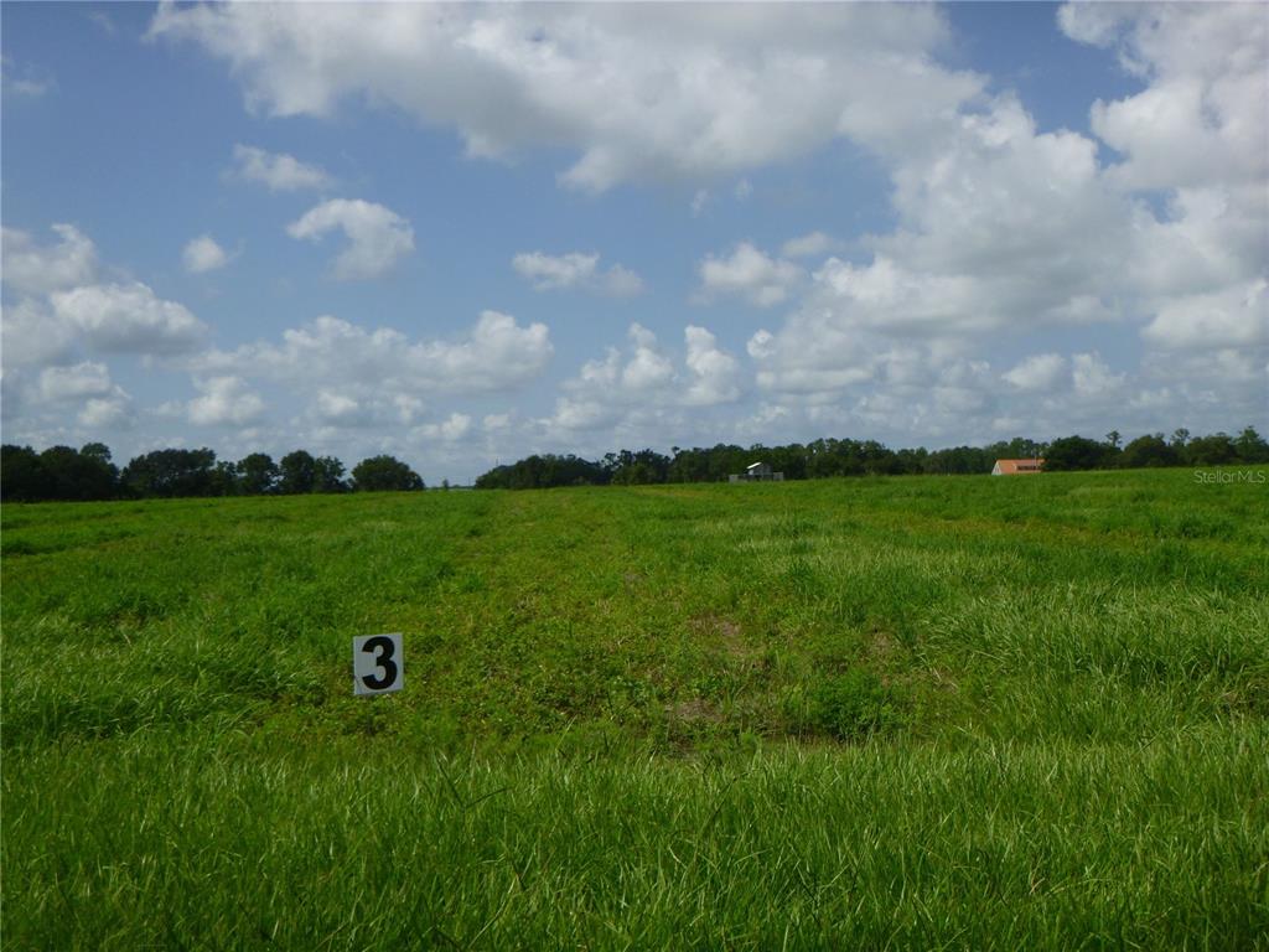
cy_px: 476
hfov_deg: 45.8
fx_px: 1503
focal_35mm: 41
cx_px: 634
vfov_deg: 35.1
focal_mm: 7.3
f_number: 4.6
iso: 100
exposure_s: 1/800
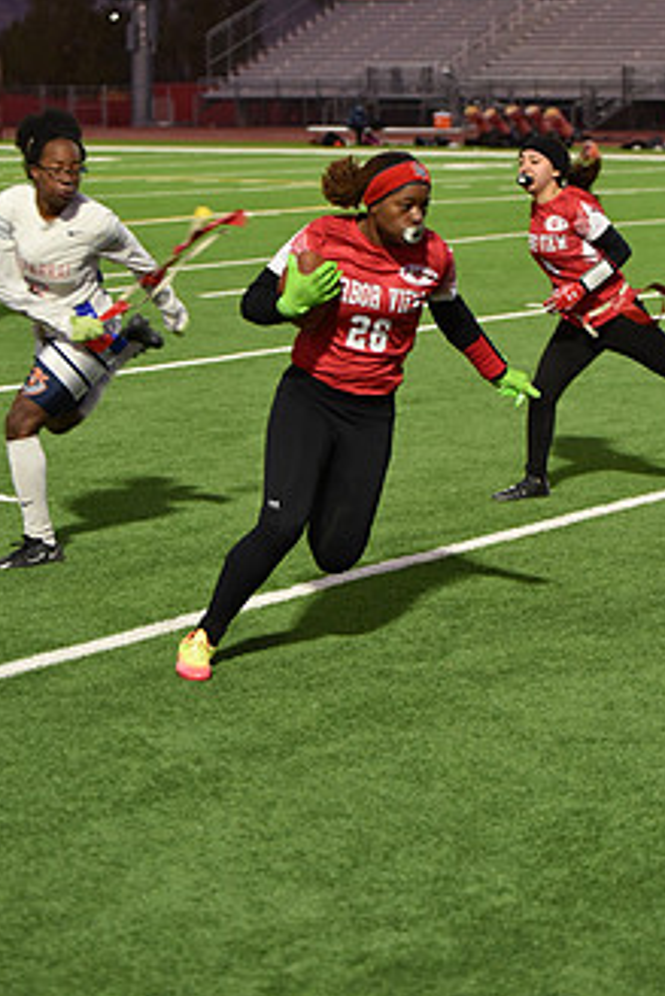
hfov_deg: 14.3
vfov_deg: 21.2
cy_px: 389
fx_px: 2657
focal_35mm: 96
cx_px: 383
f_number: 2.8
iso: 2000
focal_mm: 70
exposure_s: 1/500
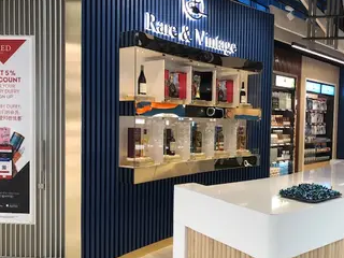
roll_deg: -0.9
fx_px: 348
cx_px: 197
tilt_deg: -3.8
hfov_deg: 52.4
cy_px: 145
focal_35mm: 35
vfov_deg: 40.6
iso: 25
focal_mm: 3.99
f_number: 1.8
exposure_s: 1/50
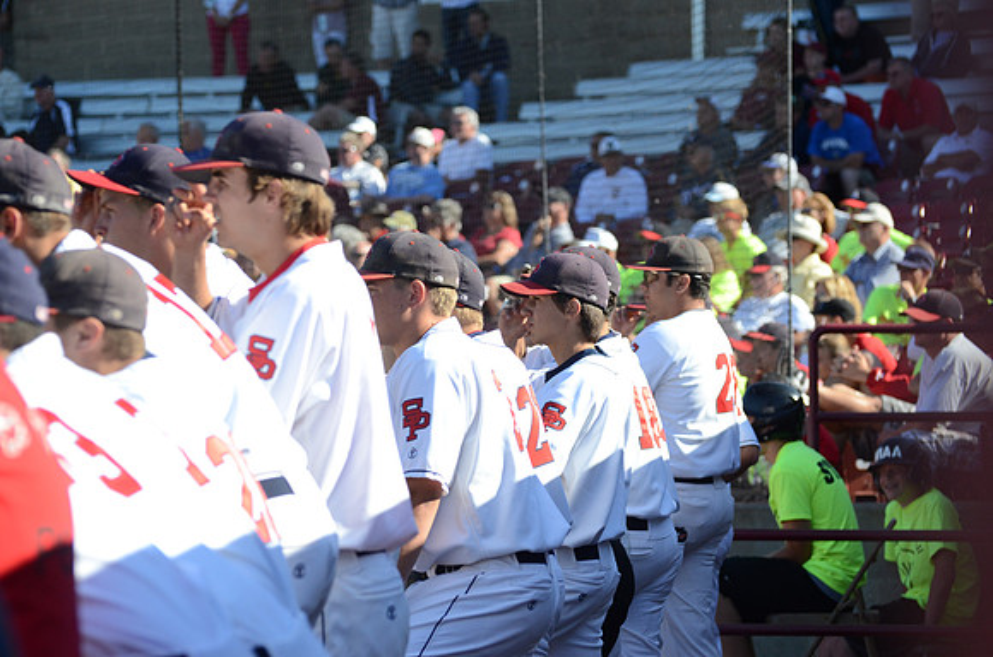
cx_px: 496
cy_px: 328
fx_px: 4789
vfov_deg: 7.9
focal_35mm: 174
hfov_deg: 11.8
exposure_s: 1/3200
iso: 800
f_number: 4.8
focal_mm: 116
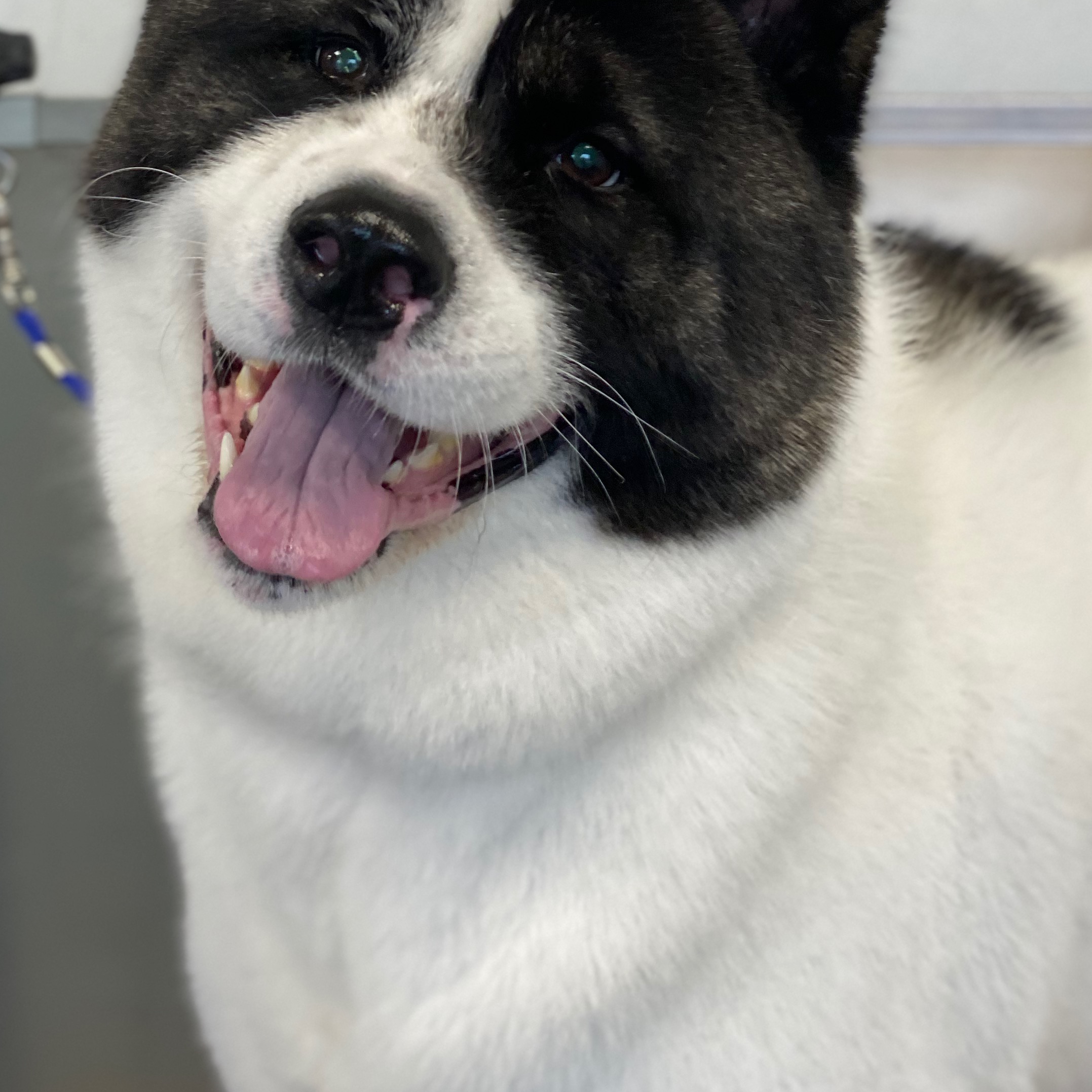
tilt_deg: -6.9
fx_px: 3069
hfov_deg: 20.2
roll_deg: +2.5
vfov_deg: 20.0
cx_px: 491
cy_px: 273
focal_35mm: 86
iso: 125
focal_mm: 6
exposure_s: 1/120
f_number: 2
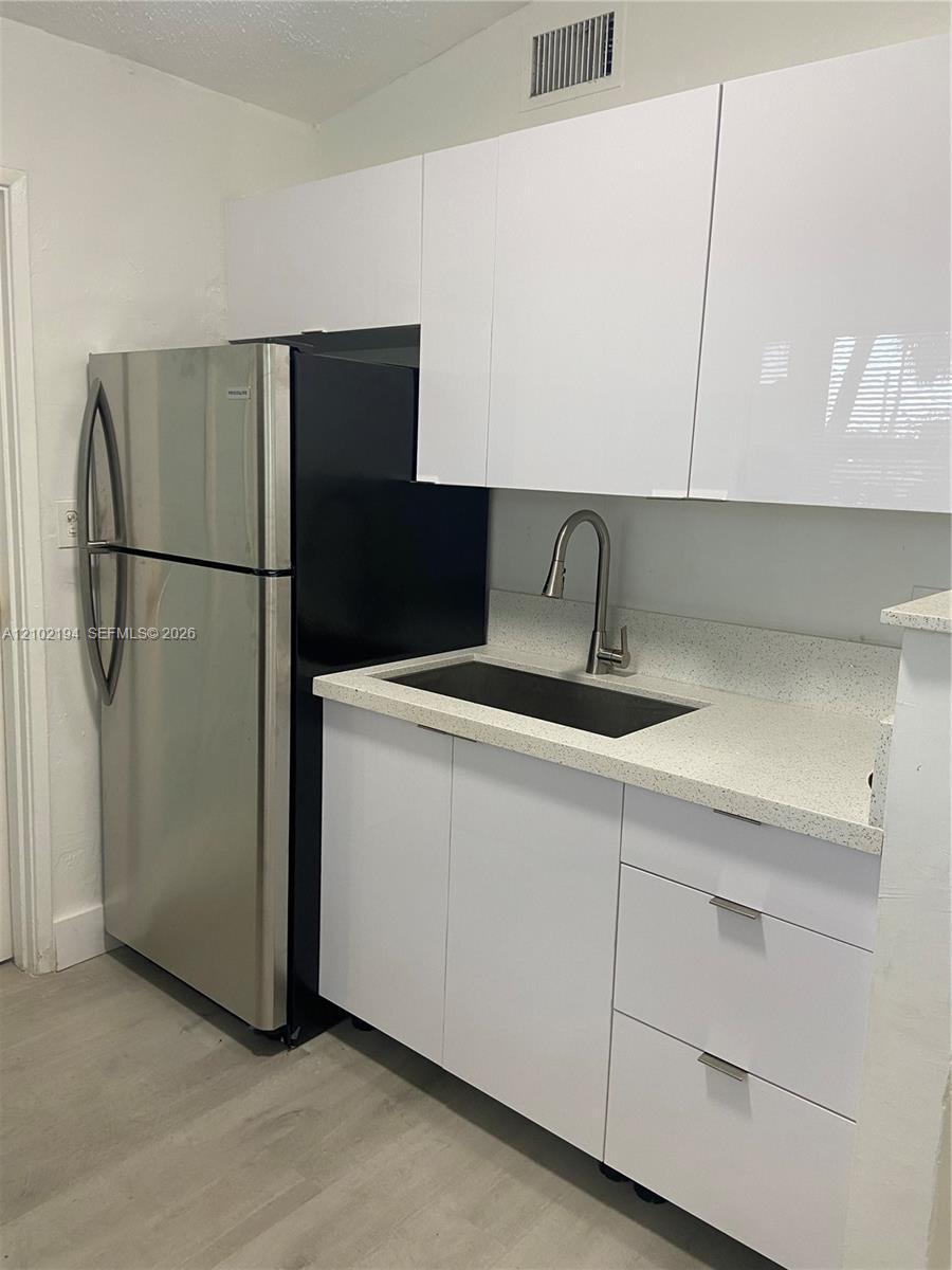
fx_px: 953
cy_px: 635
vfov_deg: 67.3
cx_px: 476
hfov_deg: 53.1
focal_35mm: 26
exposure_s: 1/60
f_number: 1.8
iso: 80
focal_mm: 4.25
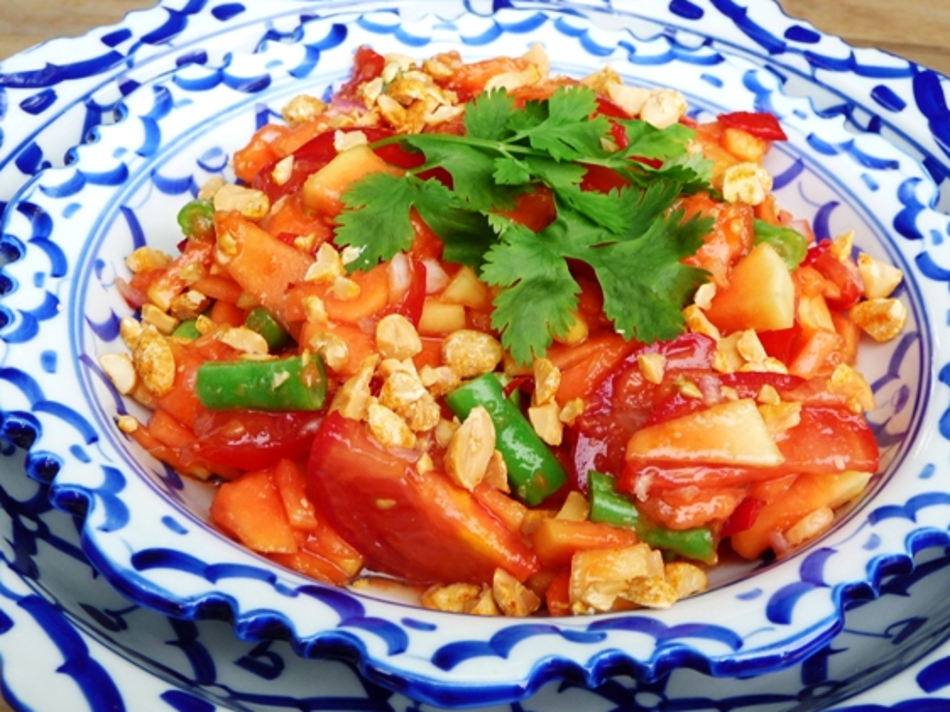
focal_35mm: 49
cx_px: 487
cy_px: 374
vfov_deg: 29.6
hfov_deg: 38.9
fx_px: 1344
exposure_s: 1/30
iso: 125
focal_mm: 7.1
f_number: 4
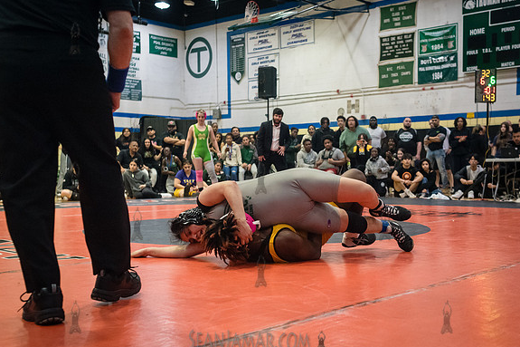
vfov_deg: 30.4
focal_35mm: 44
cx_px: 315
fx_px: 635
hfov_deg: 44.3
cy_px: 202
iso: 6400
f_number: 3.5
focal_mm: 35
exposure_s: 1/400
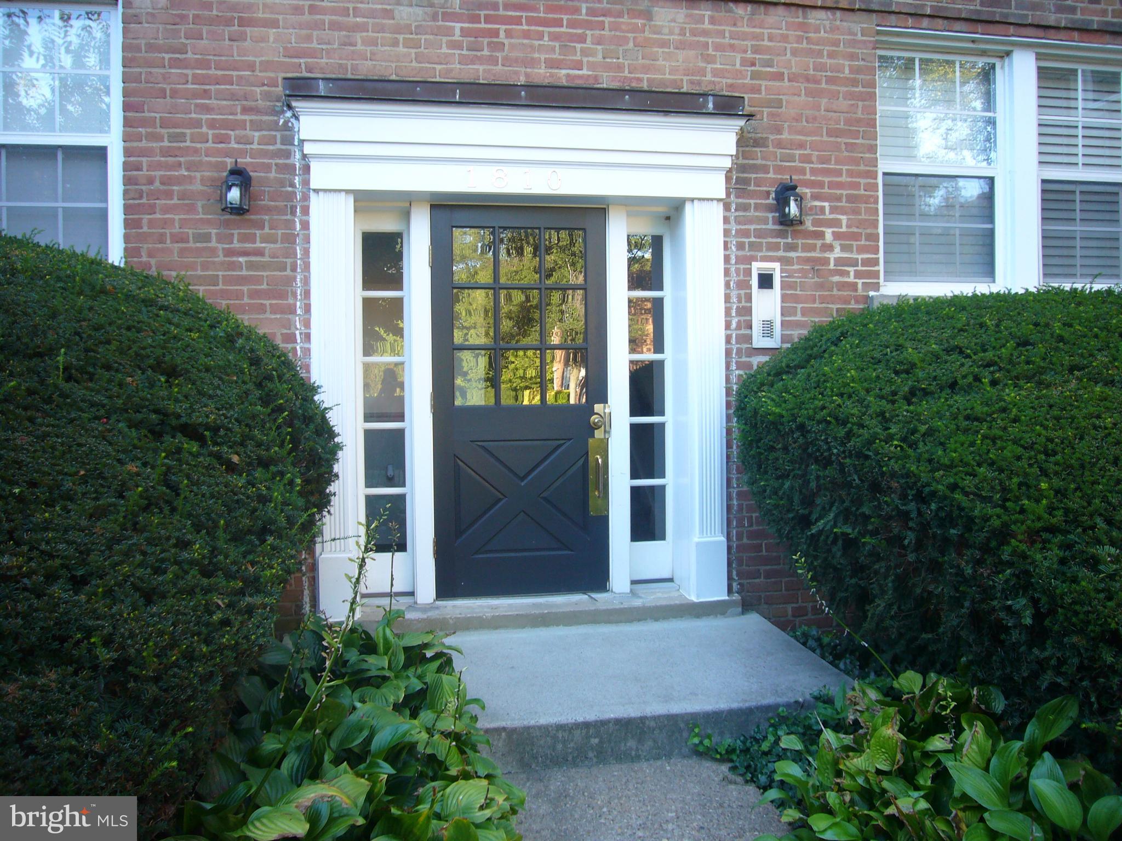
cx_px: 561
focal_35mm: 28
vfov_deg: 49.7
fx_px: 908
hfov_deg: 63.4
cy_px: 420
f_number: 2.8
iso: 80
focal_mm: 4.6
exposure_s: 1/30
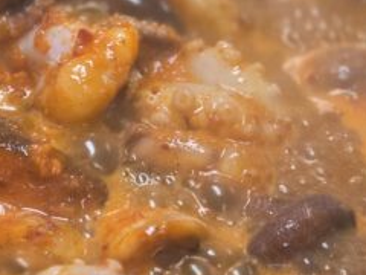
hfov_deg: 8.8
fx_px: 2337
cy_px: 121
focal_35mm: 221
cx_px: -101
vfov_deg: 6.7
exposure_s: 1/120
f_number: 2.4
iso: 400
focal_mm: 7
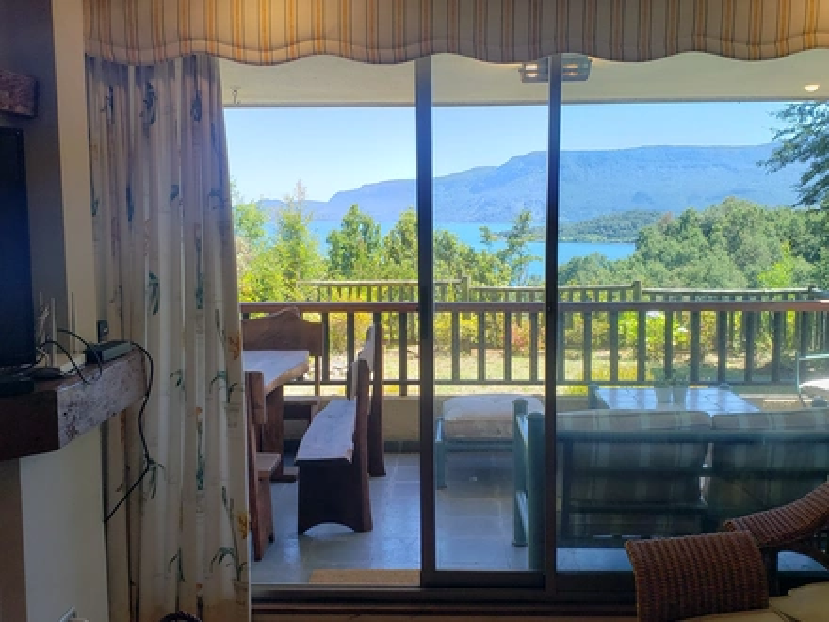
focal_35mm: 26
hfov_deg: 67.3
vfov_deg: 53.1
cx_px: 414
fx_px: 623
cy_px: 311
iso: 50
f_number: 2.4
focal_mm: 4.3
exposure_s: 1/235
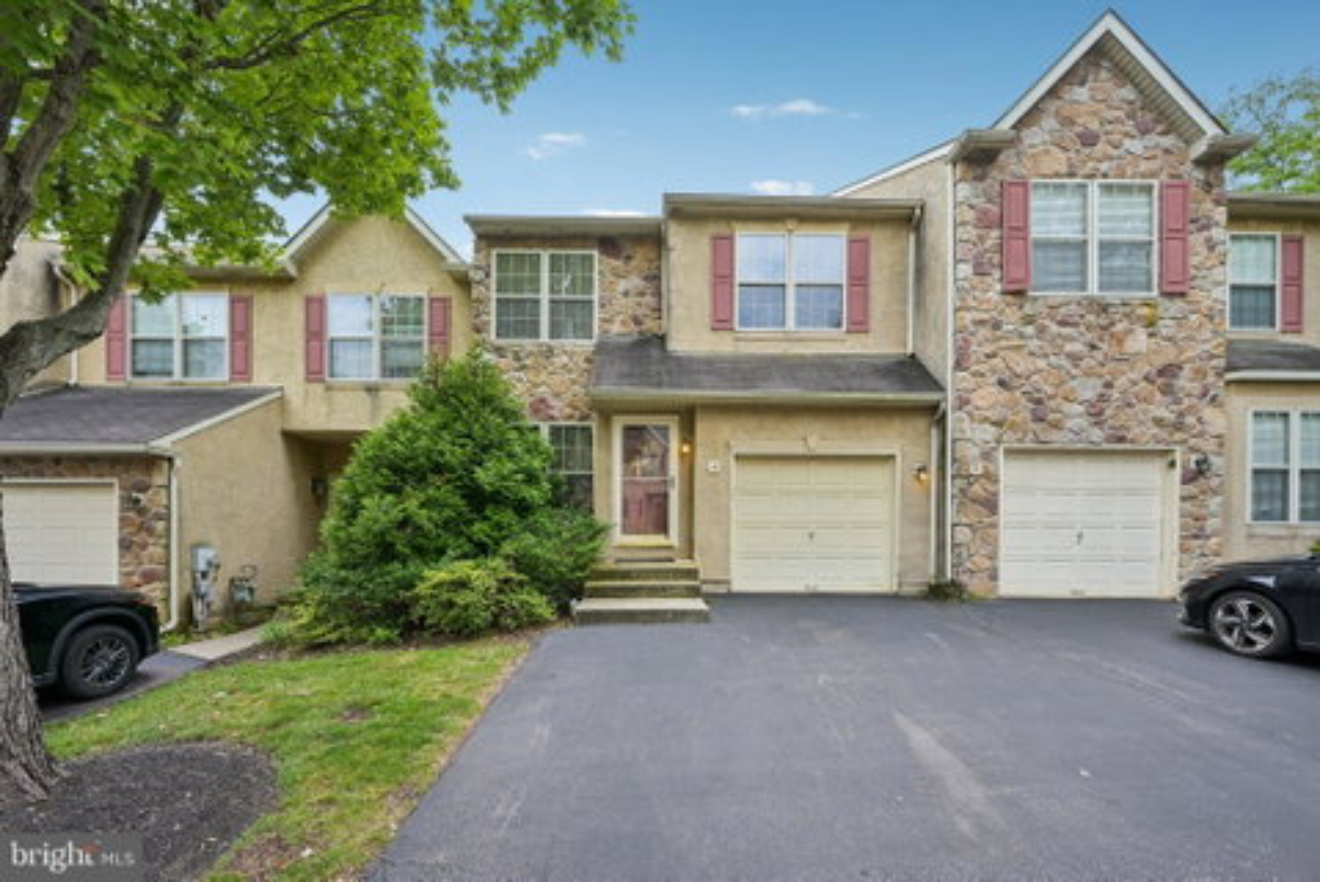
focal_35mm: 15
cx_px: 660
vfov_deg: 77.4
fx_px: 550
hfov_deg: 100.4
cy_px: 441
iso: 100
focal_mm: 15
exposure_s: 1/80
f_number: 8
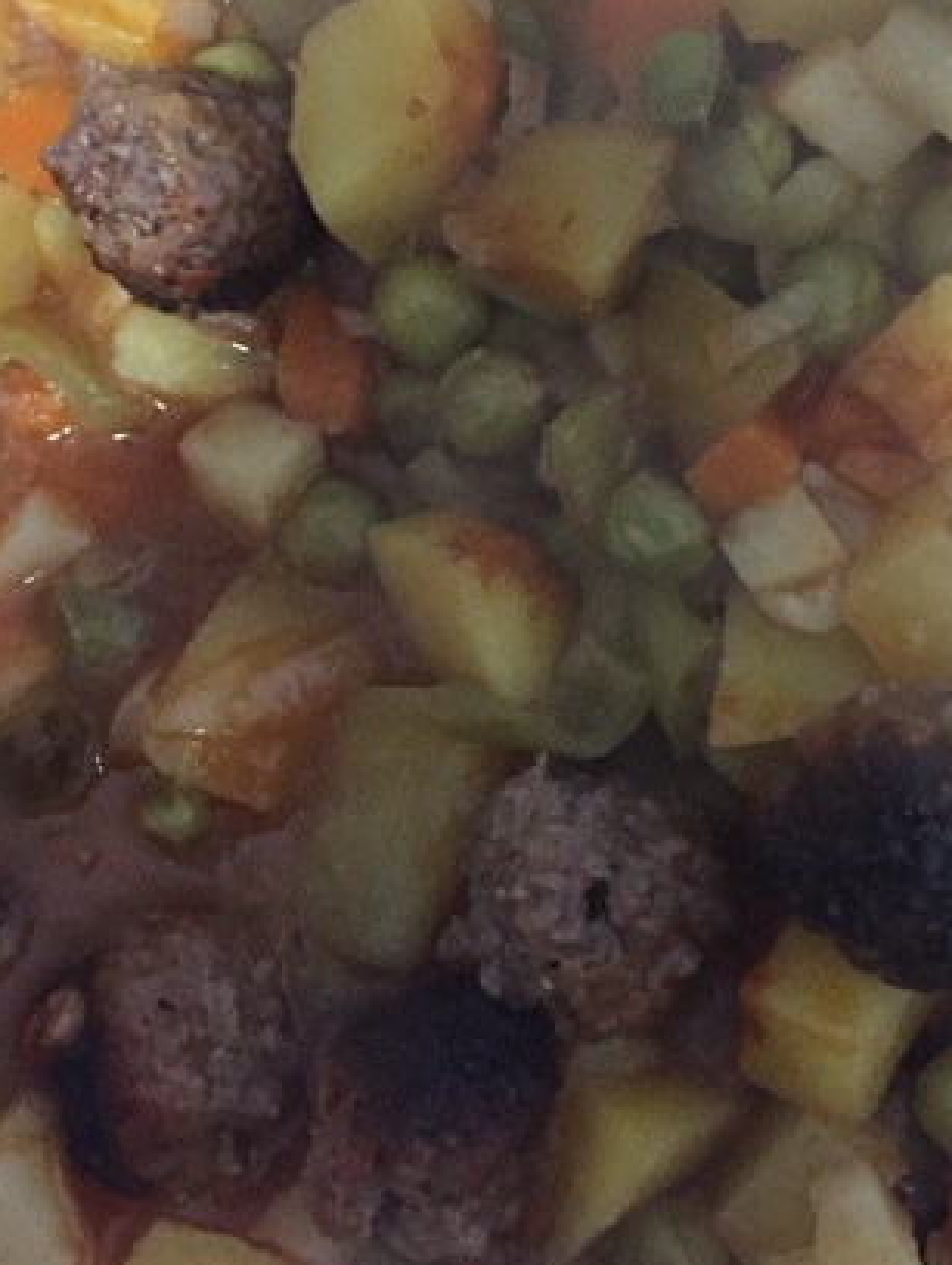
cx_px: 788
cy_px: 397
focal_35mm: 49
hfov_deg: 29.0
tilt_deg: -72.7
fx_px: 1793
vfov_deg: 38.3
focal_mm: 4.15
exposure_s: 1/17
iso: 400
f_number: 2.2
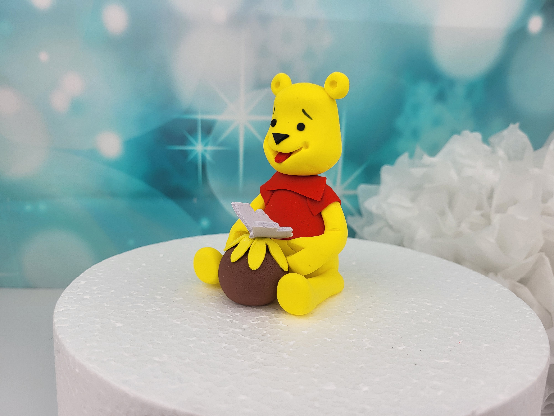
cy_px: 208
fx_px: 416
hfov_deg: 67.3
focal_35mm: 26
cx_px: 277
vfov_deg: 53.1
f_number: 1.8
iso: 40
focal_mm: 5.4
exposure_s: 1/227
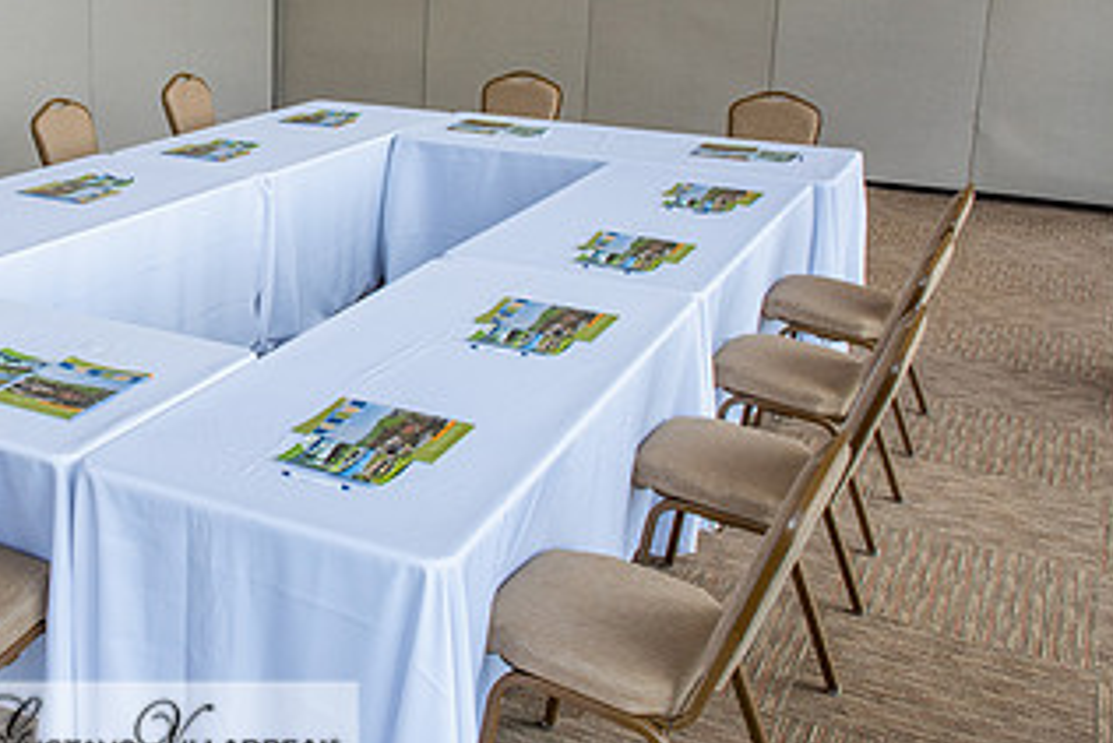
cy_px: 195
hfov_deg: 41.5
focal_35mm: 44
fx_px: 1361
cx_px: 144
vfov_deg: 30.1
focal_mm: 24
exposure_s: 1/250
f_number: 6.3
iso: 800
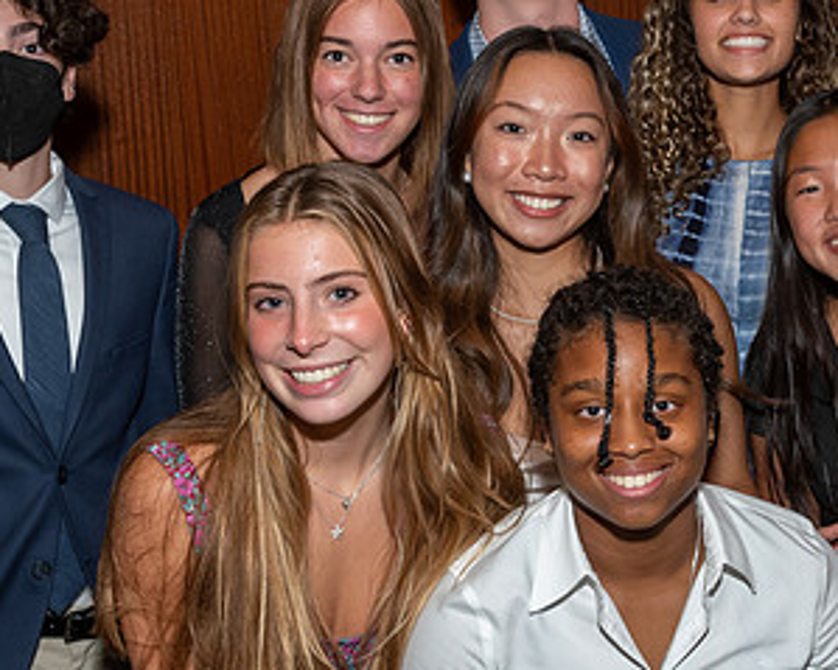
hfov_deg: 23.2
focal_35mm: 82
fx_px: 2033
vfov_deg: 18.7
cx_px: 575
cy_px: 322
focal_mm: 23
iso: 500
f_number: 8
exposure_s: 1/250
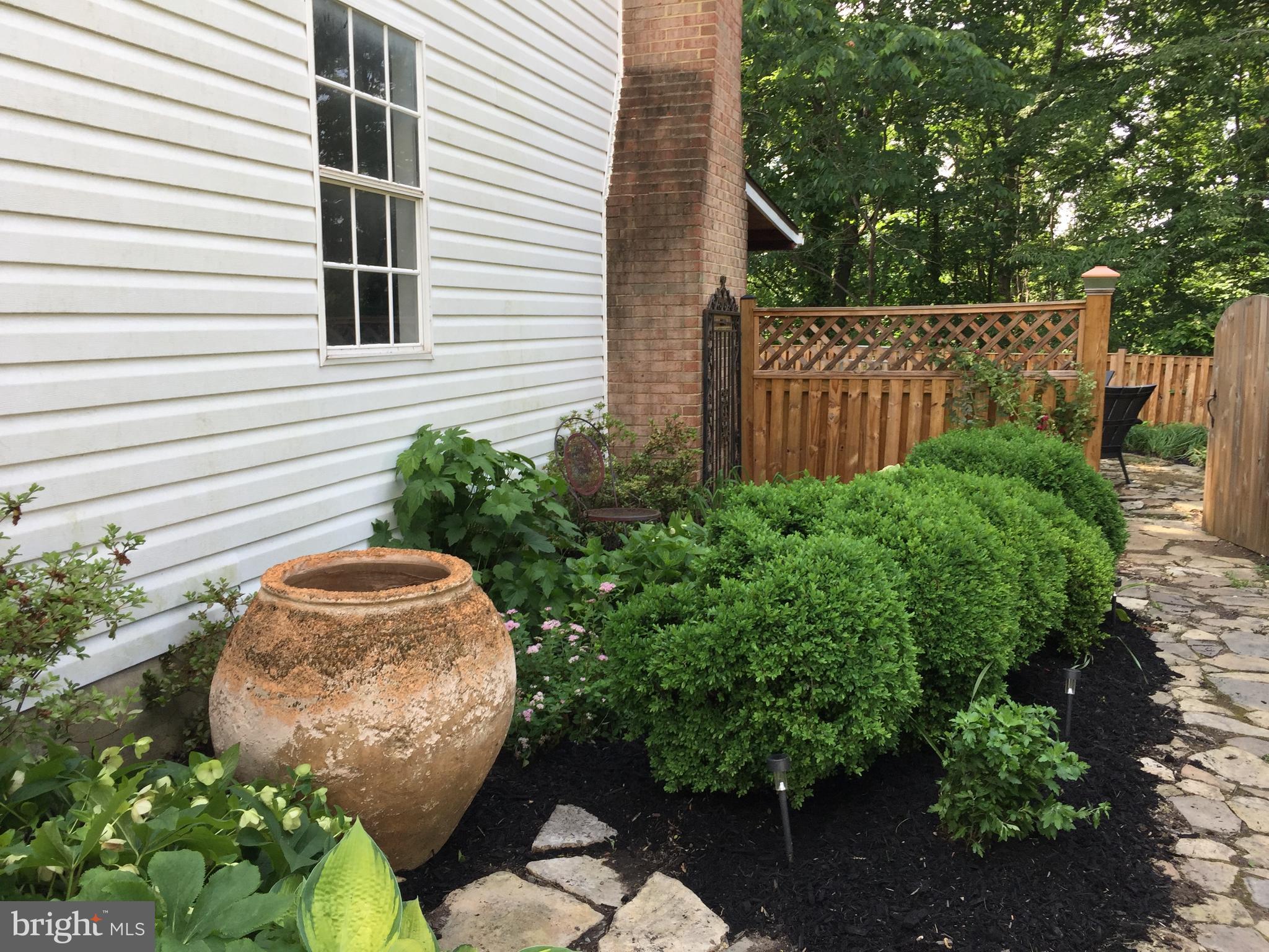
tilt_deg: -6.0
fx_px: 1063
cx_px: 634
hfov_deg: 61.7
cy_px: 476
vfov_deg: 48.2
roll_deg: +0.0
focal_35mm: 29
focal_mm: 4.15
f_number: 2.2
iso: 32
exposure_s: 1/332
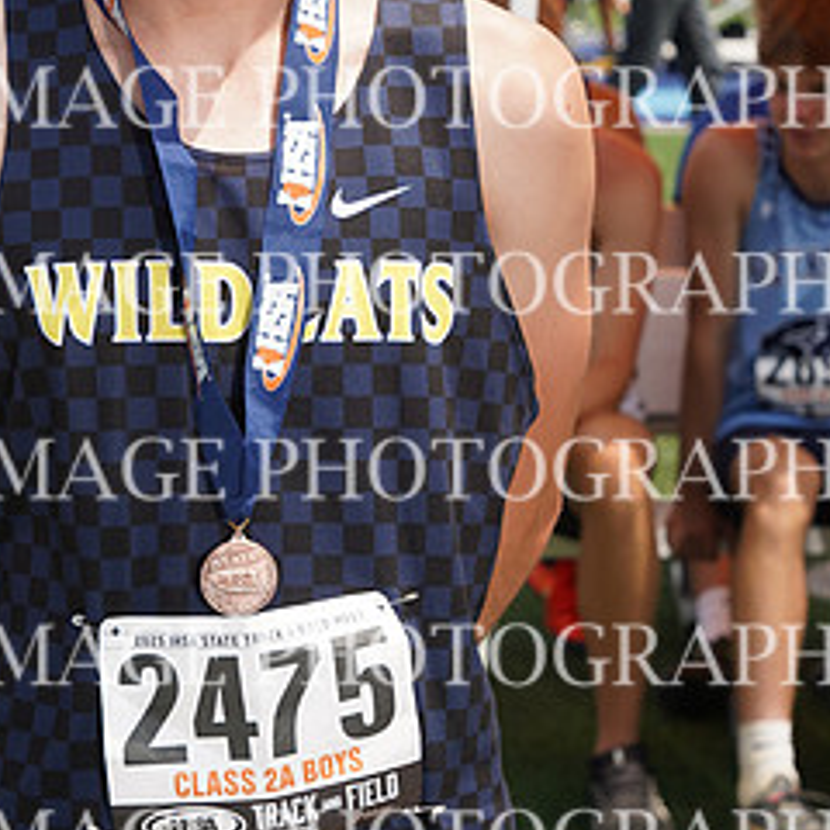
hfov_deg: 11.3
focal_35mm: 154
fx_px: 4178
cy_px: 190
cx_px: 230
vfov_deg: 11.3
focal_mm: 75
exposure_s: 1/200
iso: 100
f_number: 8
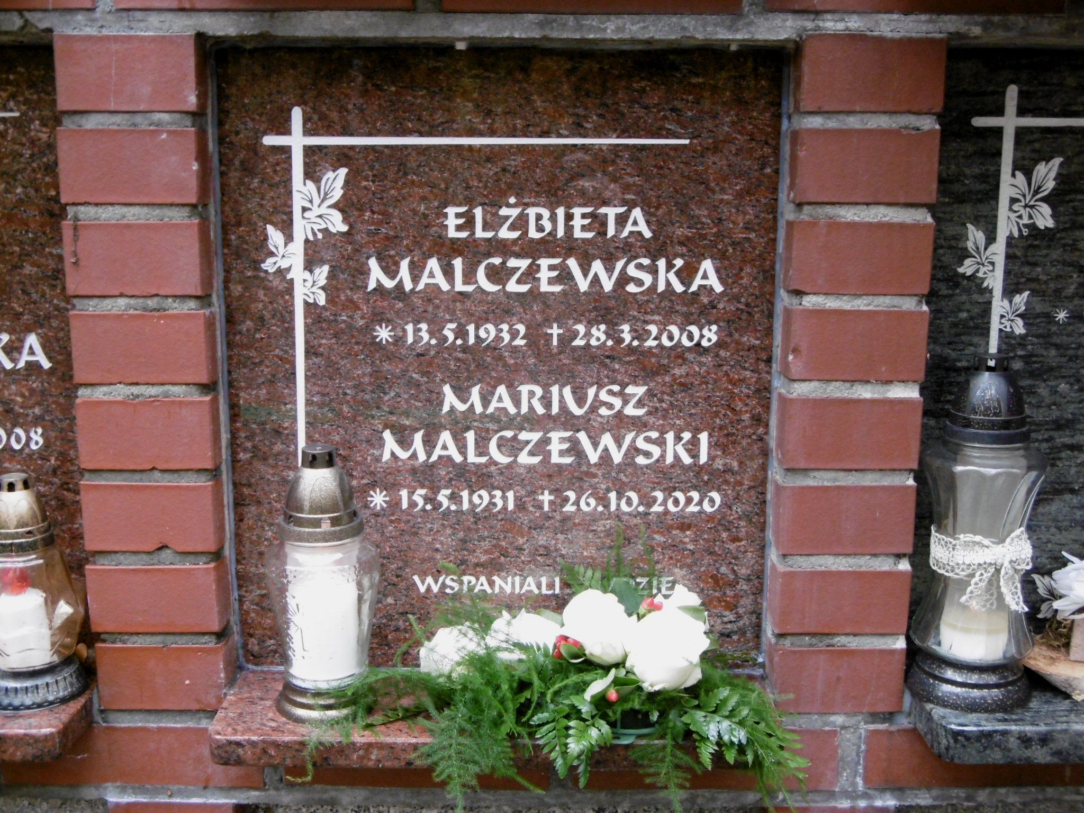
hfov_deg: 43.9
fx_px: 1347
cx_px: 542
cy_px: 406
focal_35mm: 43
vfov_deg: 33.6
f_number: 3.8
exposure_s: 1/50
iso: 400
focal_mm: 7.7
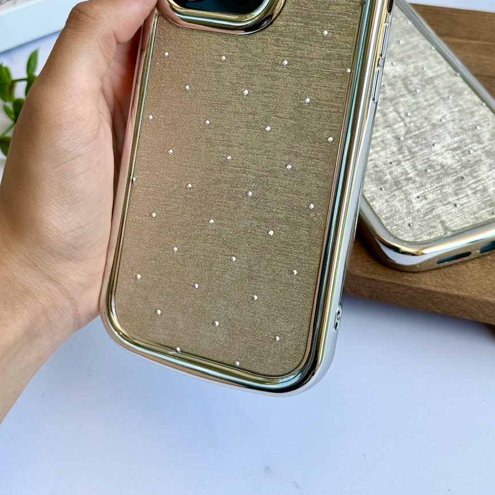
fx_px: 1019
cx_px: 248
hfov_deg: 27.3
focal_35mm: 63
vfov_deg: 27.0
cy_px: 136
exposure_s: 1/672
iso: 64
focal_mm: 6.76
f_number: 1.78
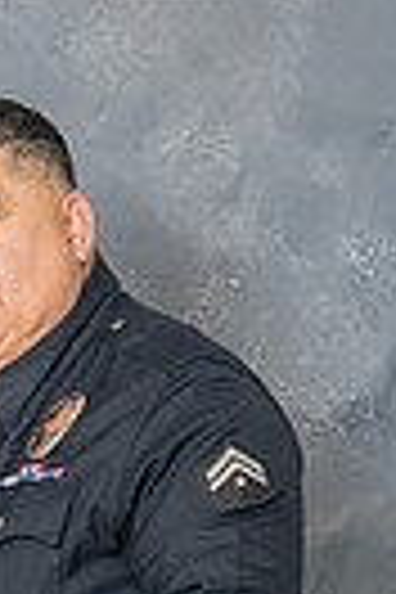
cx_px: -196
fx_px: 3333
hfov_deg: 6.7
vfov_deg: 9.9
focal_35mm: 202
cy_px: 844
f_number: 5.6
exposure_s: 1/200
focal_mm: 38
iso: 200
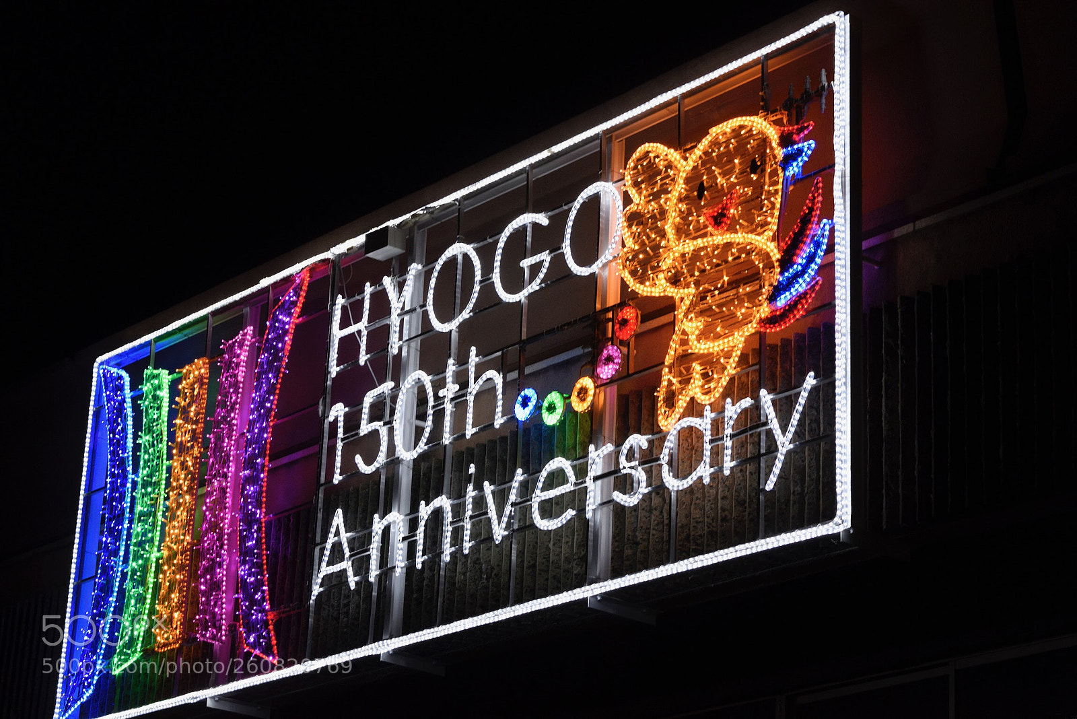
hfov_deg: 23.9
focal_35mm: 85
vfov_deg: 16.1
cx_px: 538
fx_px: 2544
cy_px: 360
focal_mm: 85
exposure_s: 1/90
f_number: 8
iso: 1250
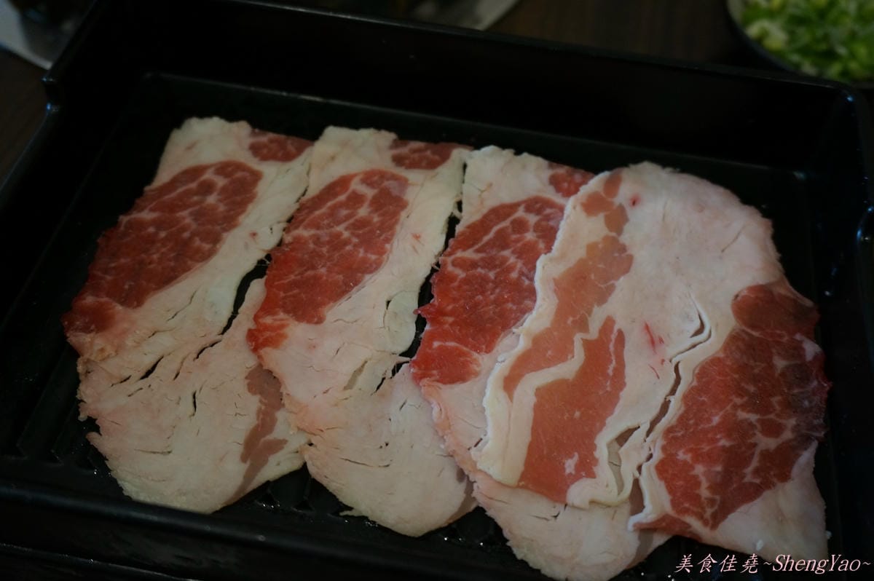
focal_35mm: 36
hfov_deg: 53.2
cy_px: 290
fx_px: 873
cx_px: 437
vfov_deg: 36.8
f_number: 4.5
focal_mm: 24
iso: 1000
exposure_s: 1/60
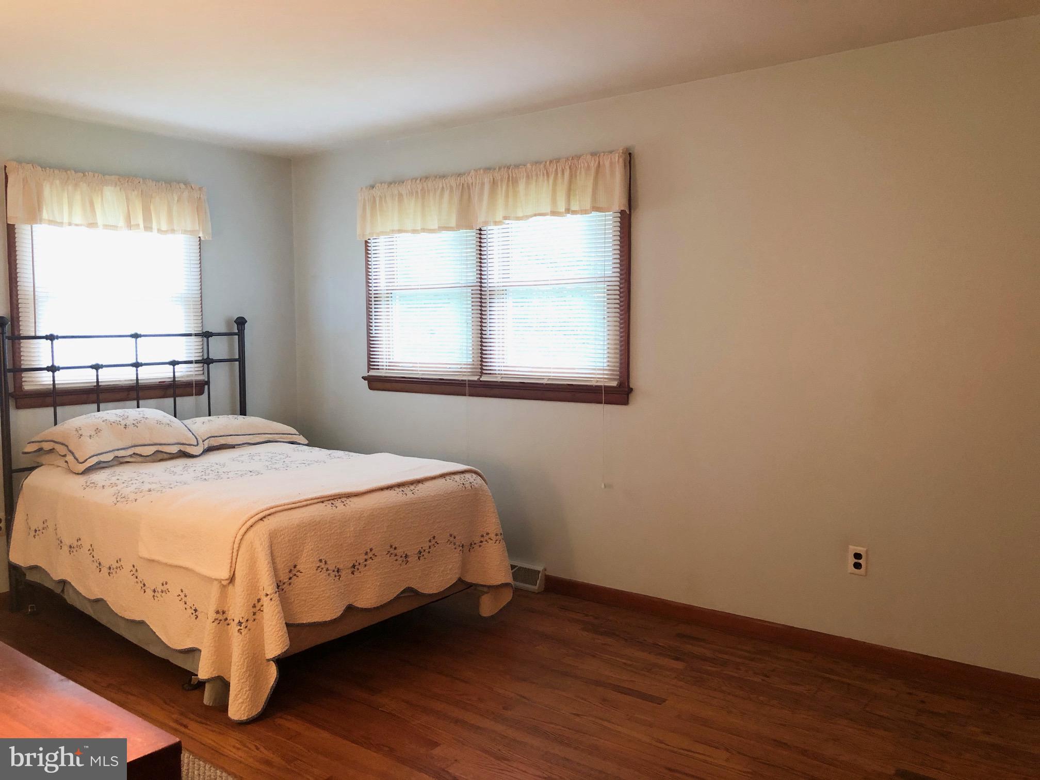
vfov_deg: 49.7
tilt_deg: -3.3
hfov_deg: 63.4
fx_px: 841
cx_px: 520
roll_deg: +1.2
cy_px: 390
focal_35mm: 28
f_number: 1.8
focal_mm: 3.99
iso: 100
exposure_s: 1/12
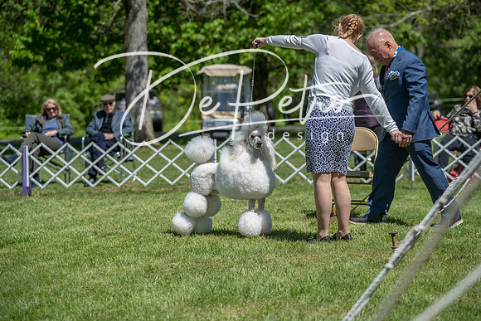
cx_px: 240
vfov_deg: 13.0
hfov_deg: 19.5
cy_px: 160
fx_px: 1403
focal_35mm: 105
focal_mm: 105
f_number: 4
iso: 100
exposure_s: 1/1000
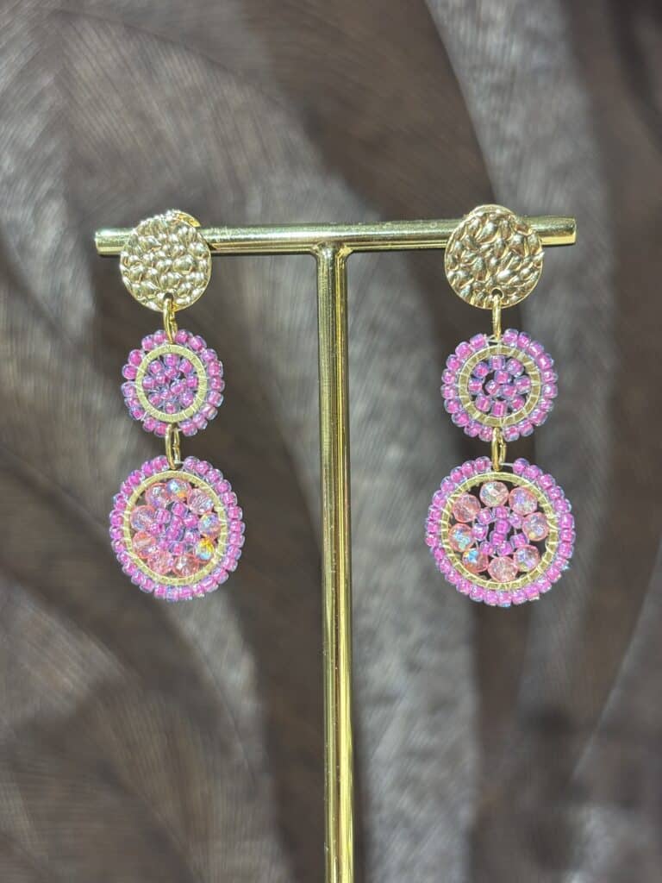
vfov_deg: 36.8
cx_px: 331
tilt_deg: -5.2
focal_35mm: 52
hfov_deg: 28.0
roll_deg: +1.2
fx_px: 1326
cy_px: 442
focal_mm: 5.96
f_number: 1.6
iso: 64
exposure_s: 1/50
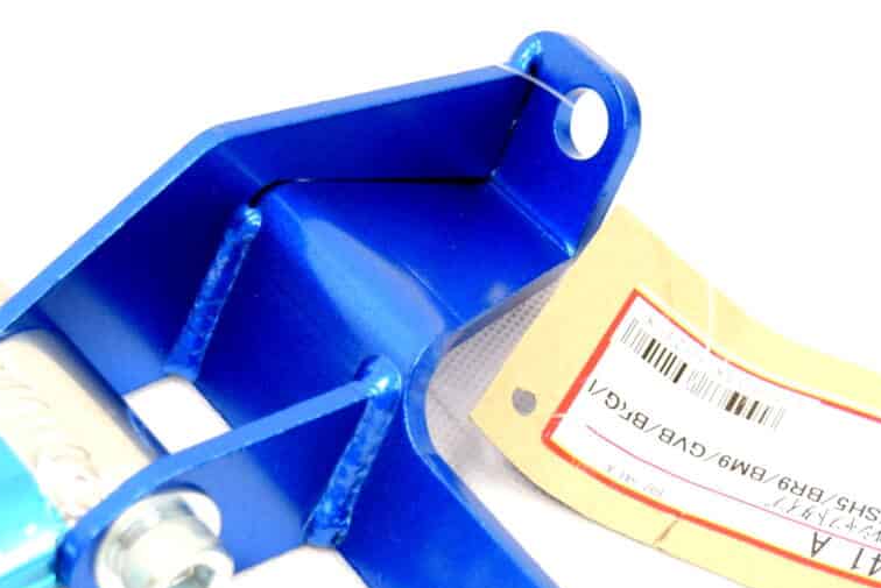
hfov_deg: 21.4
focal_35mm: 95
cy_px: 395
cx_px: 499
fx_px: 2326
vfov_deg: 14.4
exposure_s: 1/100
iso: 400
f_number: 5
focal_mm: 32
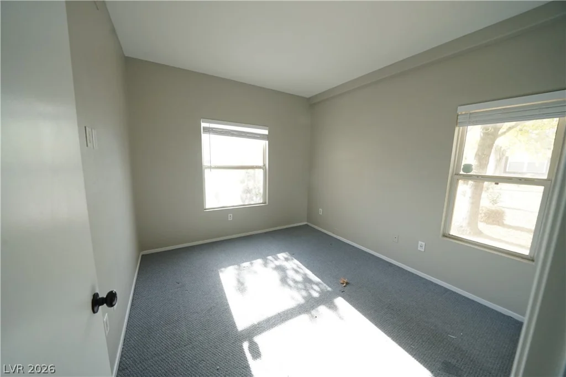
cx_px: 283
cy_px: 188
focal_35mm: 12
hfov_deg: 112.6
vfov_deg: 90.0
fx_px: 189
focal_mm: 12
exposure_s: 1/250
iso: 2000
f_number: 6.3
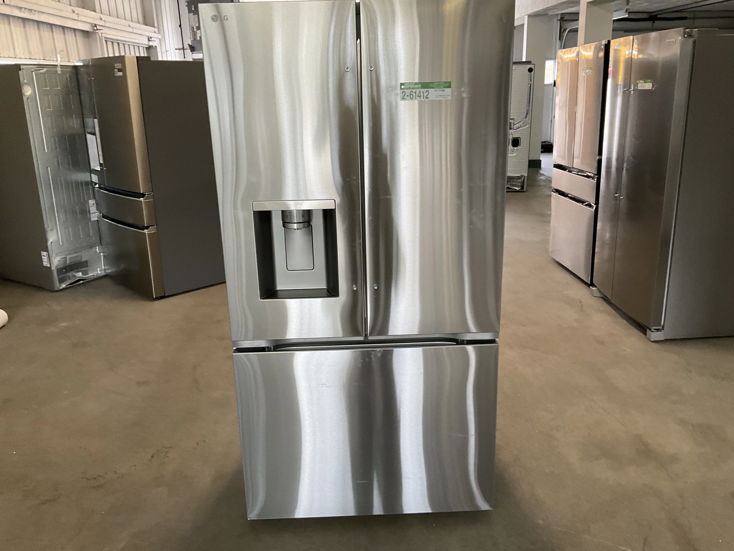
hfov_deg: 61.7
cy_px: 276
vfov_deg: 48.2
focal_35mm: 29
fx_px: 615
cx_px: 367
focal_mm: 3
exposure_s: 1/60
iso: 125
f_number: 1.8
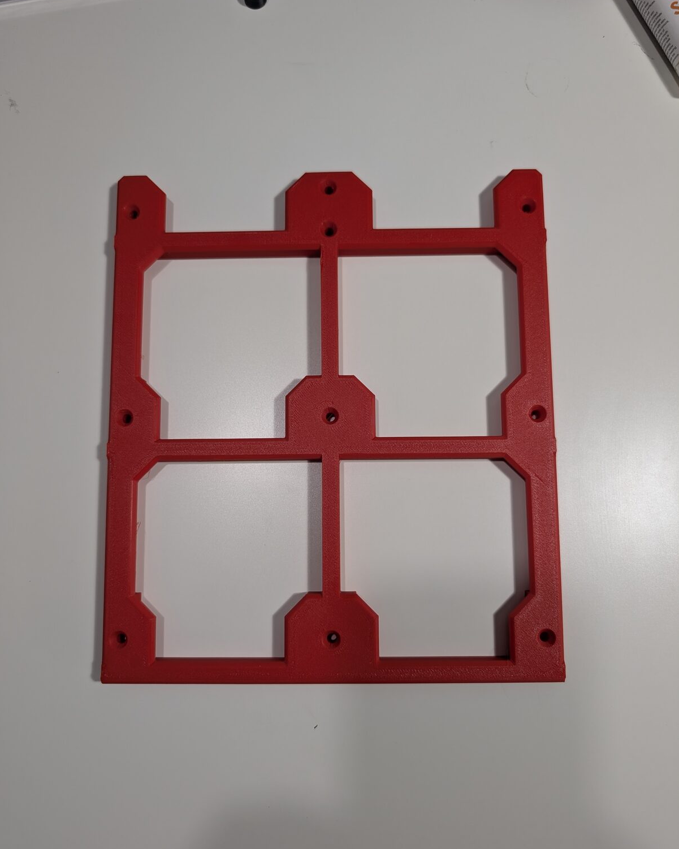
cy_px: 446
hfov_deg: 56.8
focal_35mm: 25
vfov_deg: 68.1
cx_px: 340
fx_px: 628
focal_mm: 6.9
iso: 105
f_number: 1.68
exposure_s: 1/55.6
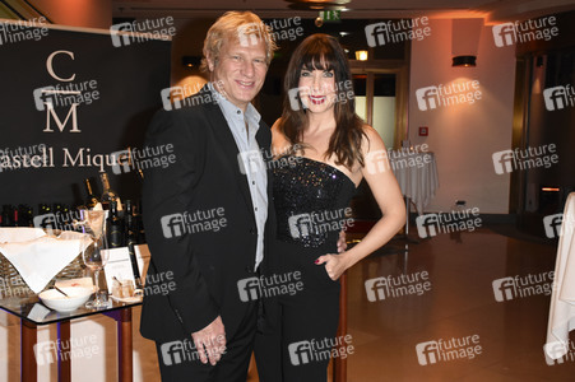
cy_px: 191
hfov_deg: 43.6
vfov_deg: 29.8
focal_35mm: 45
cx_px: 288
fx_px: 718
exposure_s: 1/160
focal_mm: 30
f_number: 6.3
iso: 2500
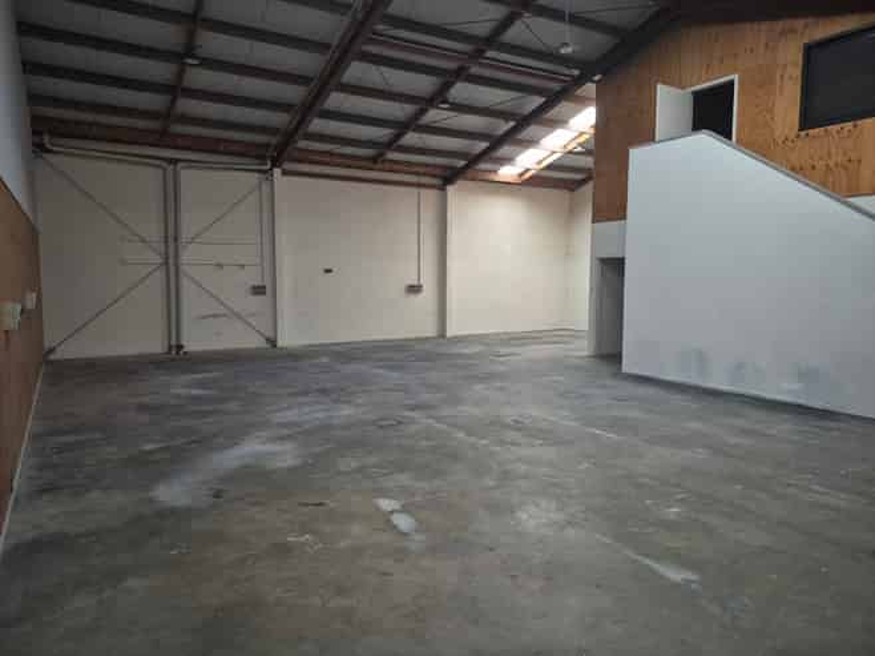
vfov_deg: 58.8
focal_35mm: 23
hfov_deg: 73.9
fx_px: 581
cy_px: 328
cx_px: 438
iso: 100
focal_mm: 5.4
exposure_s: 1/25
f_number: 1.8
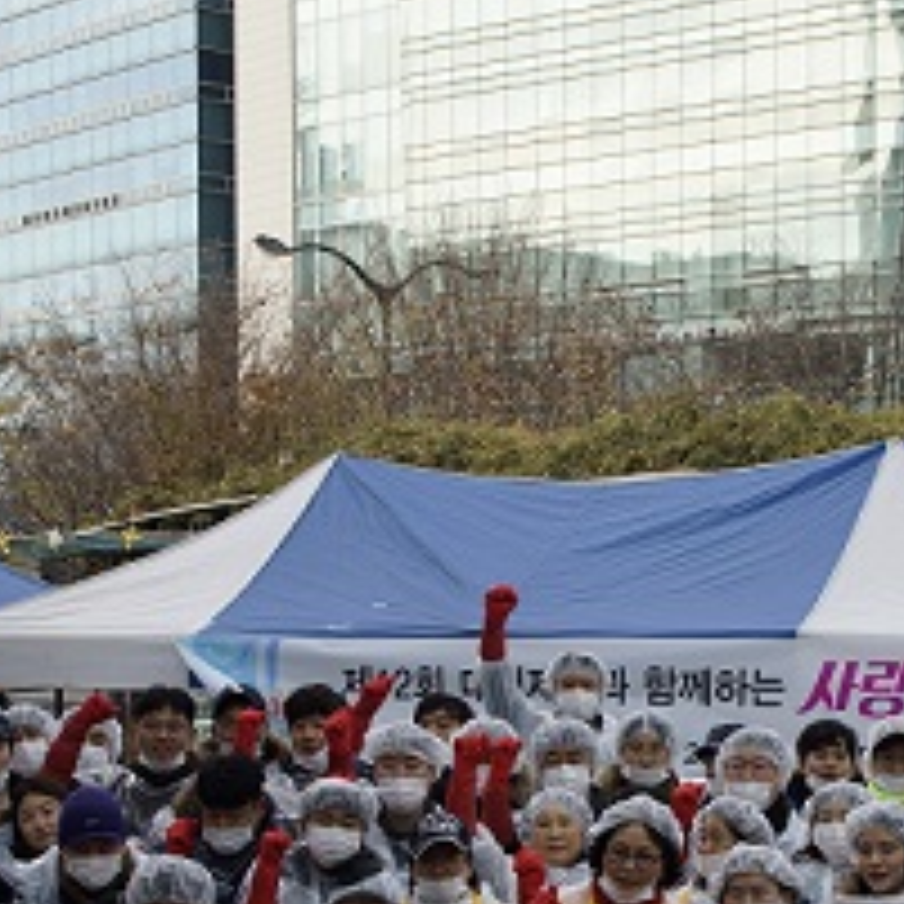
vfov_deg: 17.9
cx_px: 643
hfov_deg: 18.0
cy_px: 738
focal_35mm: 96
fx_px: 2836
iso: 100
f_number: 6.3
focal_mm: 28
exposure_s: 1/160
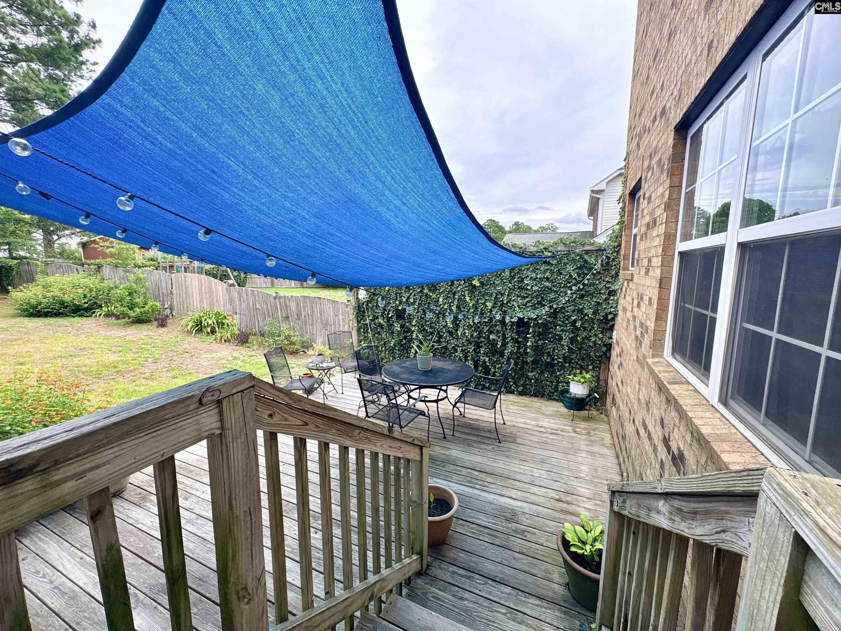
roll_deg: +1.2
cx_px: 420
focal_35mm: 14
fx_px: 340
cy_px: 316
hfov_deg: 102.1
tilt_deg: -7.5
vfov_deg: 85.7
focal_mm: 2.22
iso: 64
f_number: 2.2
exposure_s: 1/294
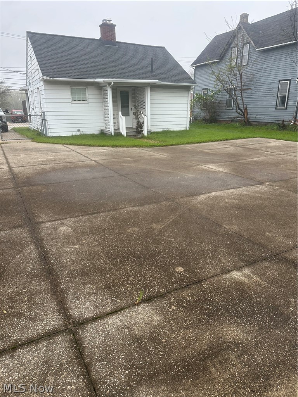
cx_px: 149
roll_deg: -1.0
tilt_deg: -18.4
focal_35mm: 24
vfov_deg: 71.6
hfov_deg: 56.8
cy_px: 198
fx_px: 275
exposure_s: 1/797
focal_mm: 6.86
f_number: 1.78
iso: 80
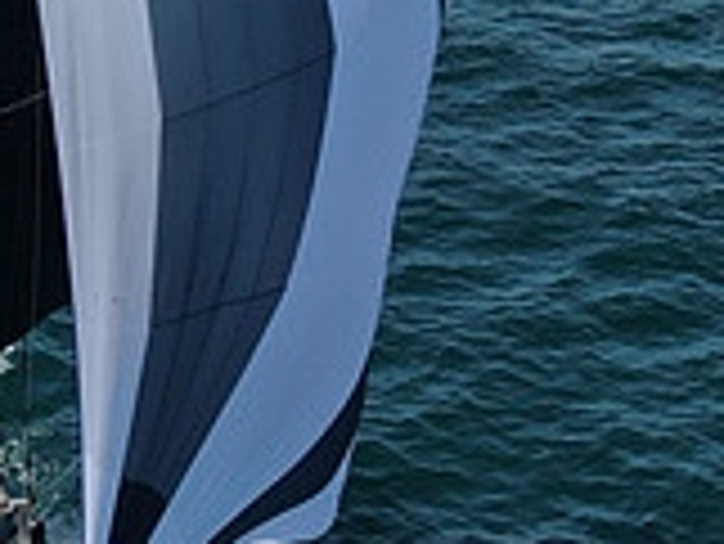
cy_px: -97
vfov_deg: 8.5
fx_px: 3621
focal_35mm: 173
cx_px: 90
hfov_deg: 11.4
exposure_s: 1/1000
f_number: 3.8
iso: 100
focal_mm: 8.6
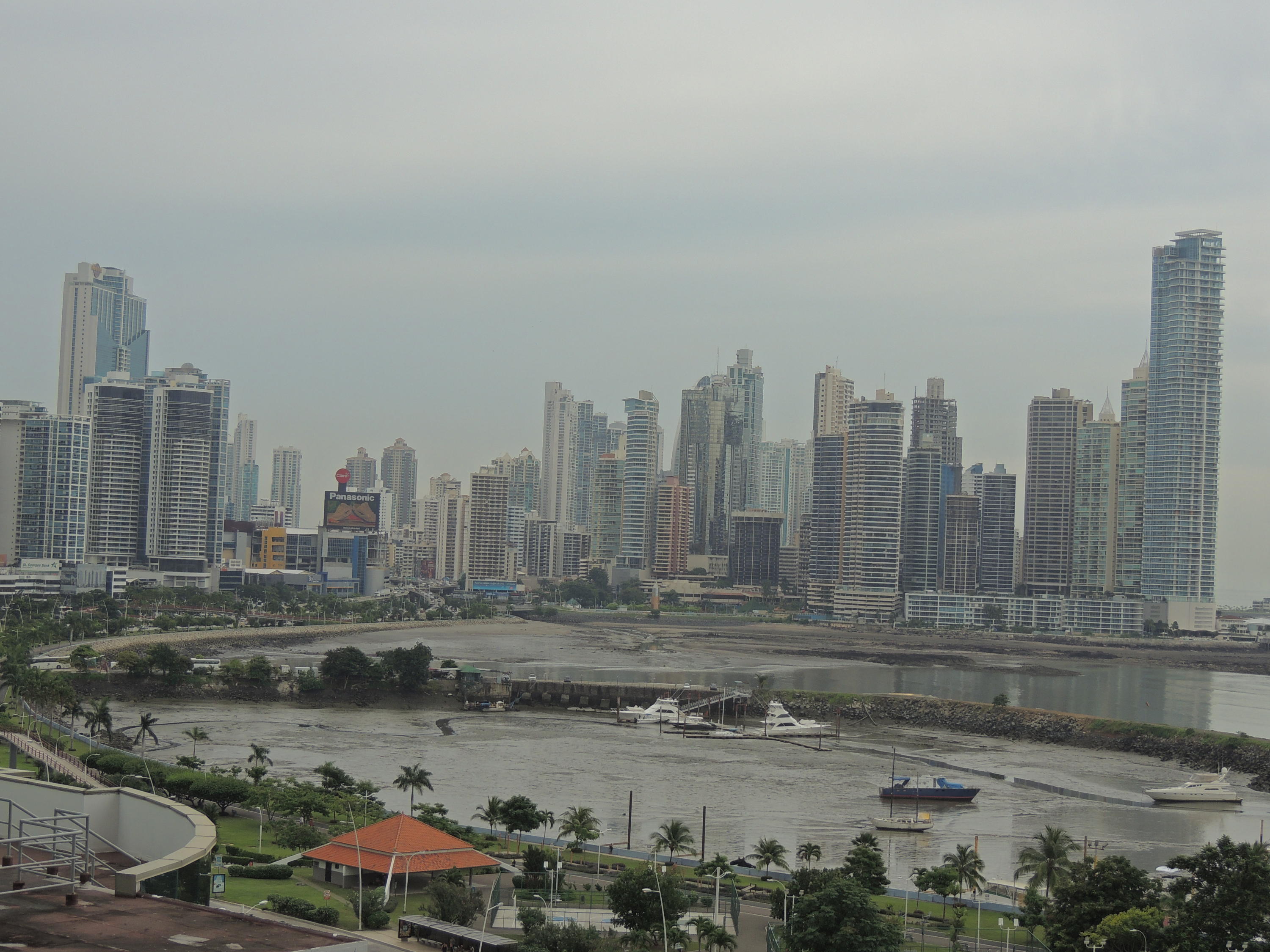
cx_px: 635
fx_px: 2201
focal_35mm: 60
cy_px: 476
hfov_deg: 32.2
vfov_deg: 24.4
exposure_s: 1/800
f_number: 3.7
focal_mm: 10.7
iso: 100
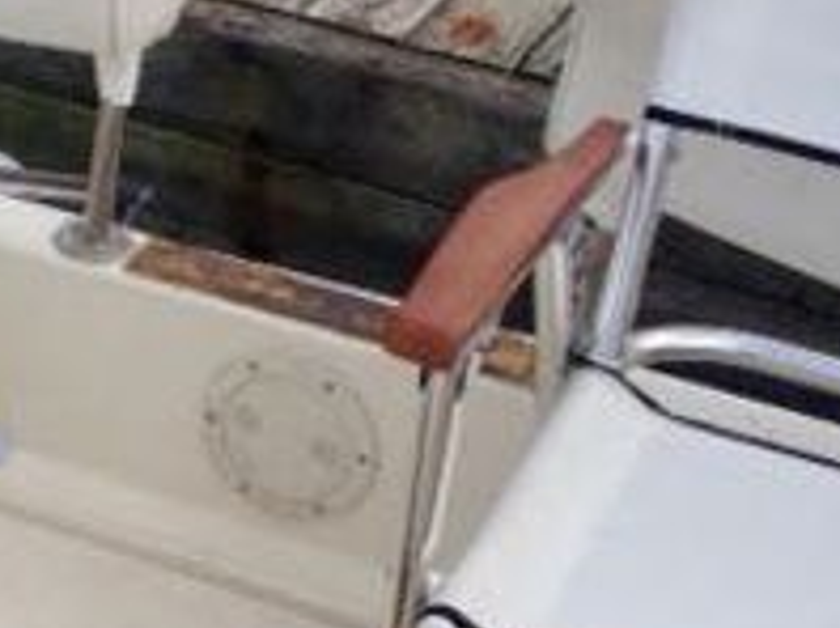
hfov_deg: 15.5
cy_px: 108
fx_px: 3005
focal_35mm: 124
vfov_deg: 11.9
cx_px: -51
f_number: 2.4
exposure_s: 1/2404
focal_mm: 4.28
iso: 50
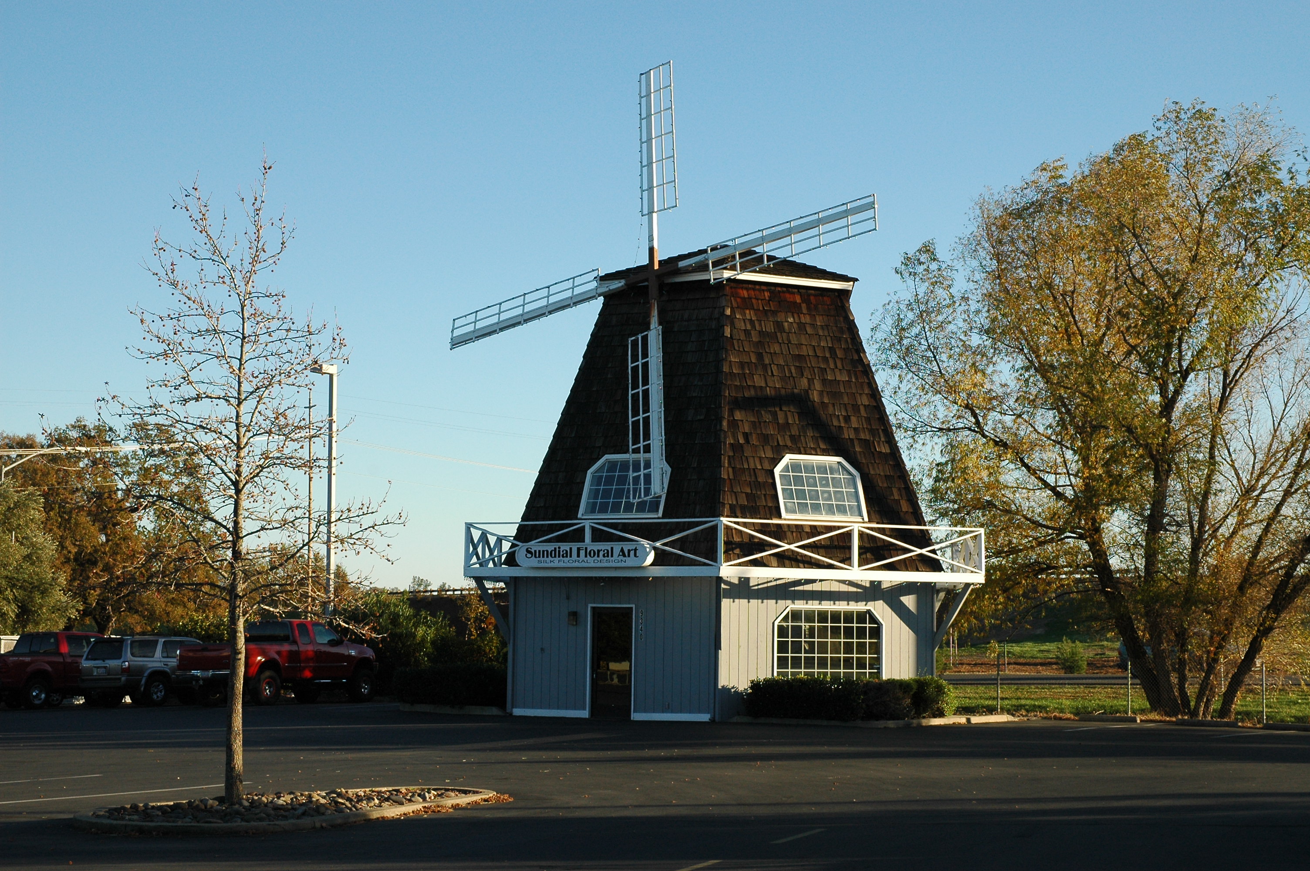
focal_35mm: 60
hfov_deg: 33.4
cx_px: 655
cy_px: 436
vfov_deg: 22.6
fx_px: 2181
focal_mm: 40
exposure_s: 1/250
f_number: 10
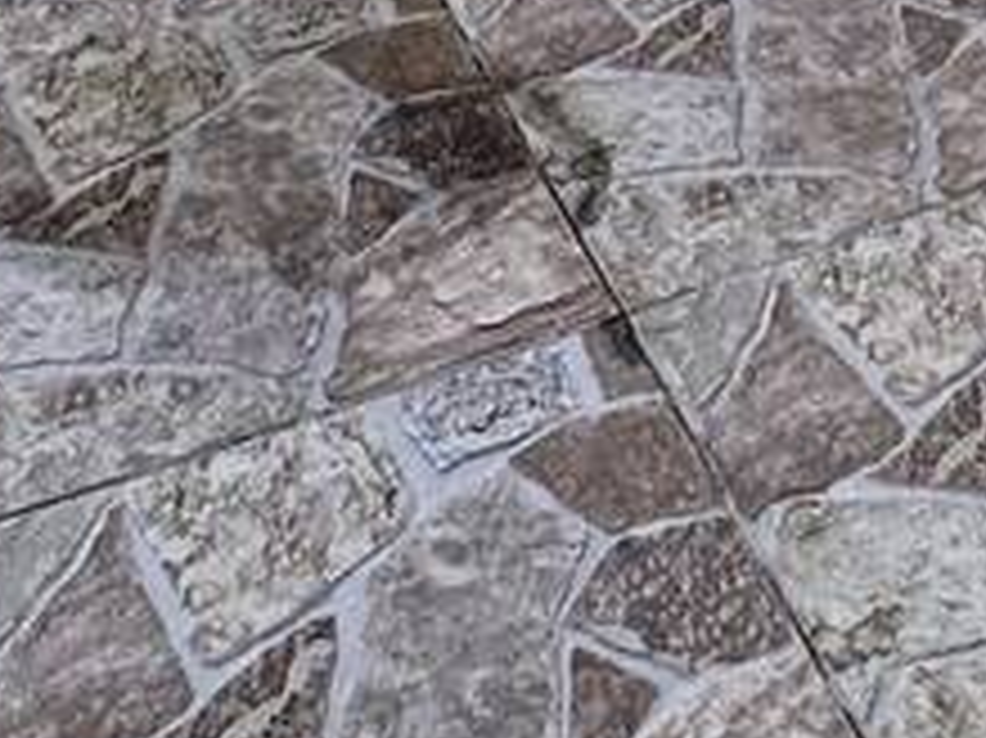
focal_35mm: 92
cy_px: -1454
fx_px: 2619
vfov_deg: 10.9
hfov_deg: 21.1
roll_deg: -0.8
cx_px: 797
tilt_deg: -2.6
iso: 40
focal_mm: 2.22
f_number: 2.2
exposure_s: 1/99
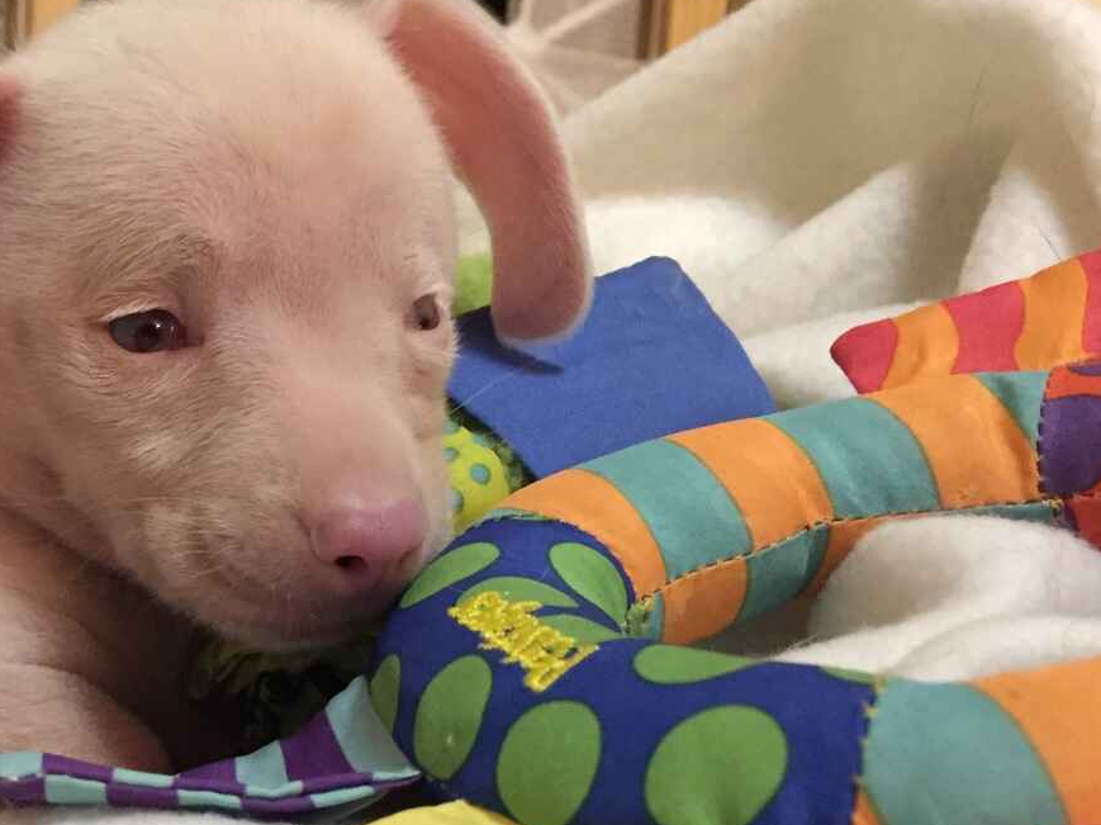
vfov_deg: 24.3
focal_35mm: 59
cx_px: 41
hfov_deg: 30.7
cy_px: 700
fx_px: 1876
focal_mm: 4.15
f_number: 2.2
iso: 500
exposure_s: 1/15
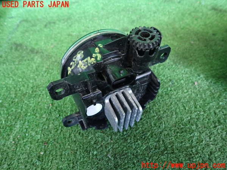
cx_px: 114
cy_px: 85
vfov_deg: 54.9
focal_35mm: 25
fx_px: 164
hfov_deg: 69.4
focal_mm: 4.5
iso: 400
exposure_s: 1/30
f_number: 2
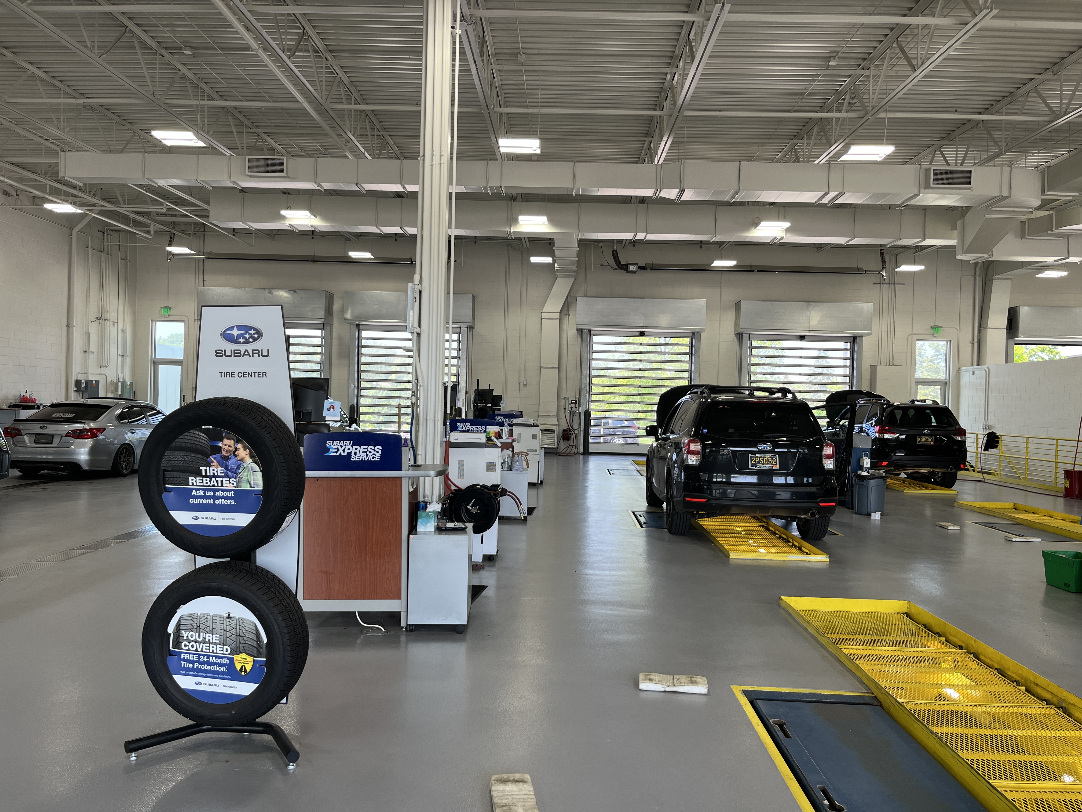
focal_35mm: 26
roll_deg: -1.1
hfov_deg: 67.3
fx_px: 813
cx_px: 541
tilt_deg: -1.6
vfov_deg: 53.1
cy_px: 406
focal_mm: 5.1
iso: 40
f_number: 1.6
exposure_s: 1/192
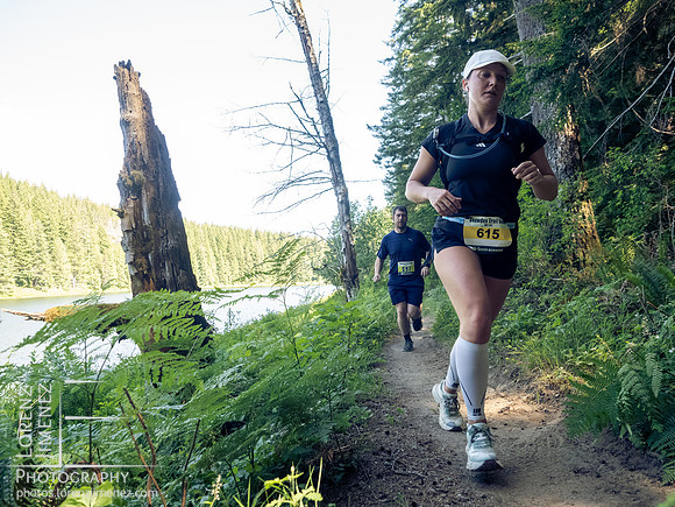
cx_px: 338
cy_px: 254
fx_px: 468
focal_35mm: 24
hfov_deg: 71.6
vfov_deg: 56.8
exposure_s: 1/1000
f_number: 3.2
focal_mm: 12
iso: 2000
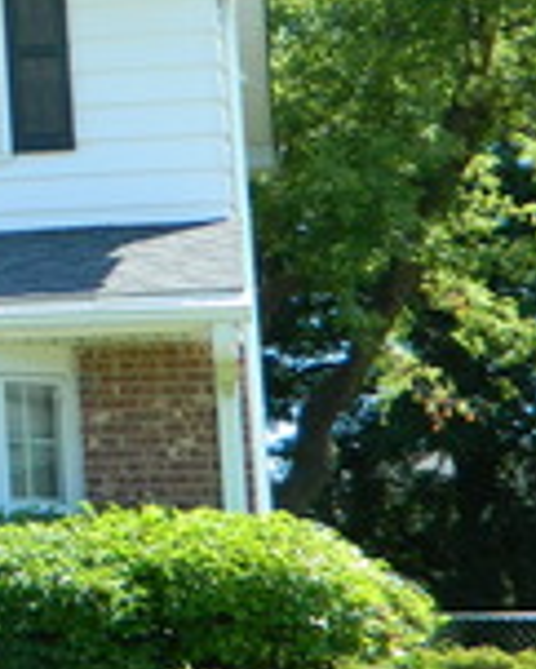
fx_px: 2872
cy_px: 80
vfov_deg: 13.2
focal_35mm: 145
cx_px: -846
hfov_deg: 9.3
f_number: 3.3
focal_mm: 6.2
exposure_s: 1/320
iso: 110
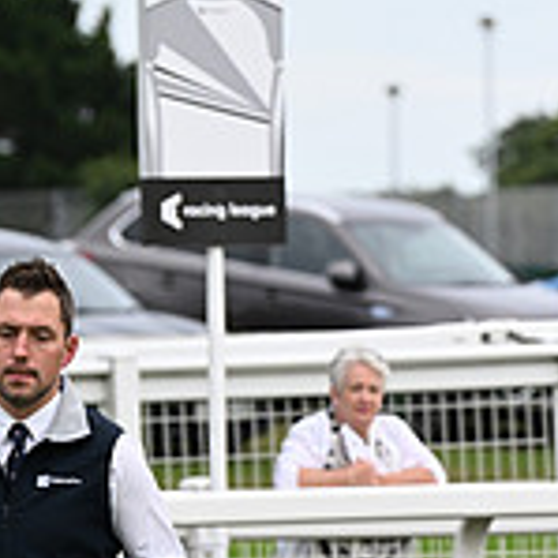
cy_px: 534
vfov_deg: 3.4
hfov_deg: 3.4
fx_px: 9338
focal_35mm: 512
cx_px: 1052
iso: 1250
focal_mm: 155
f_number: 4.5
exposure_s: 1/1250
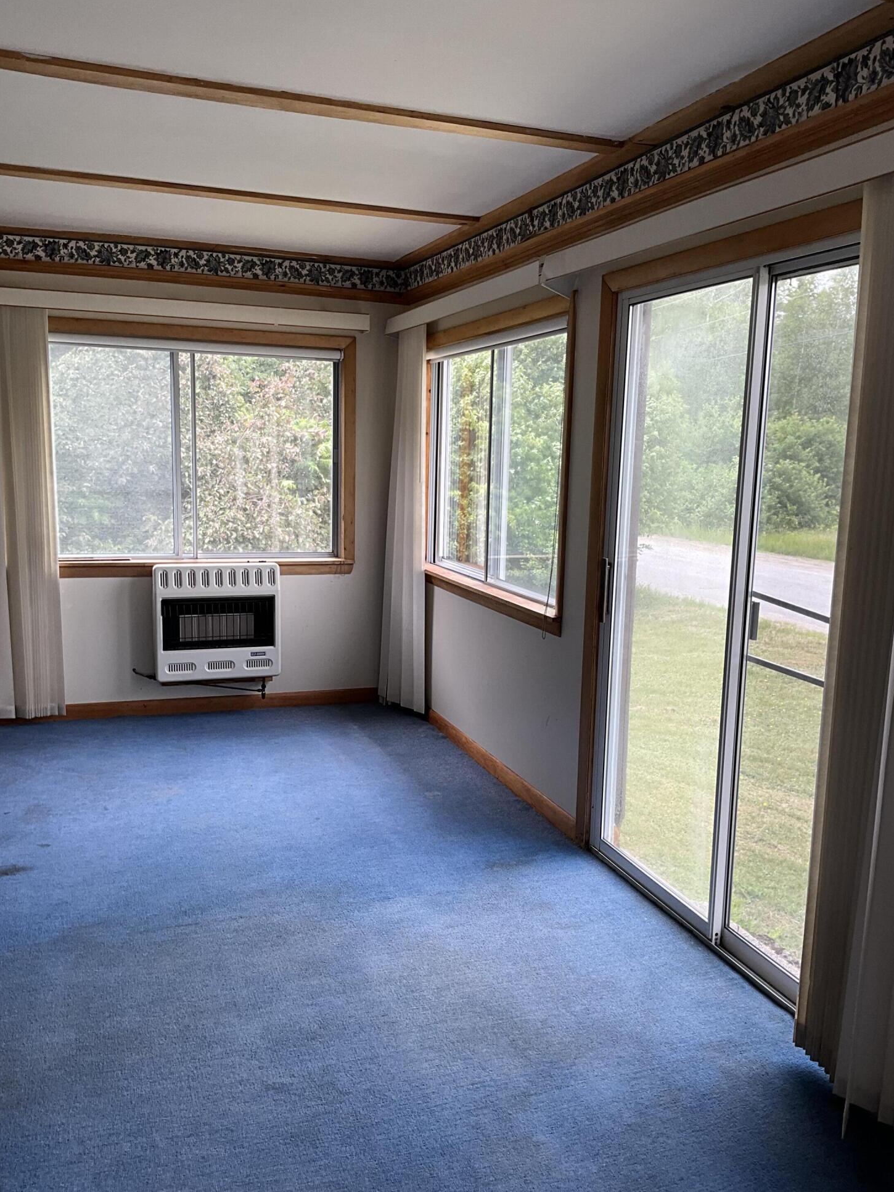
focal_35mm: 30
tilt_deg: -10.9
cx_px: 441
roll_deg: -1.4
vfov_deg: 59.9
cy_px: 615
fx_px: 1033
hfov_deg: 46.8
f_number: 1.8
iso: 25
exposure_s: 1/122
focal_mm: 3
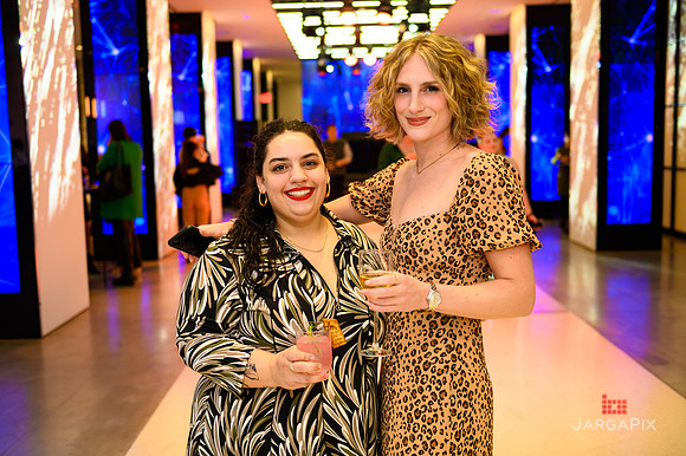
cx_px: 343
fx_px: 762
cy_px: 228
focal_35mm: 40
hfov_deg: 48.5
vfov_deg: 33.4
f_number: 3.2
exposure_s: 1/200
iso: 1250
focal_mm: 40
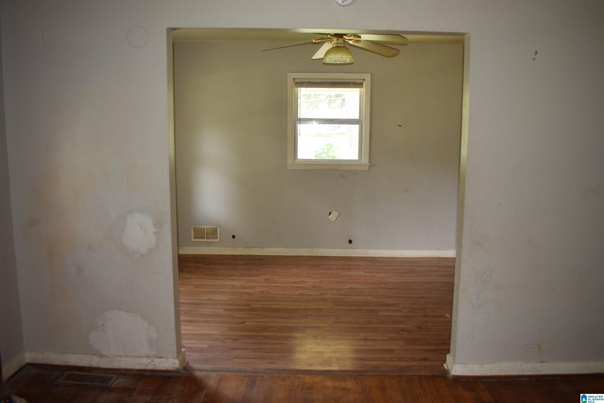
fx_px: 503
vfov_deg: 43.6
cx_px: 302
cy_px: 202
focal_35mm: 30
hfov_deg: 61.9
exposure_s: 1/80
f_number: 4.5
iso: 800
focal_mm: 20
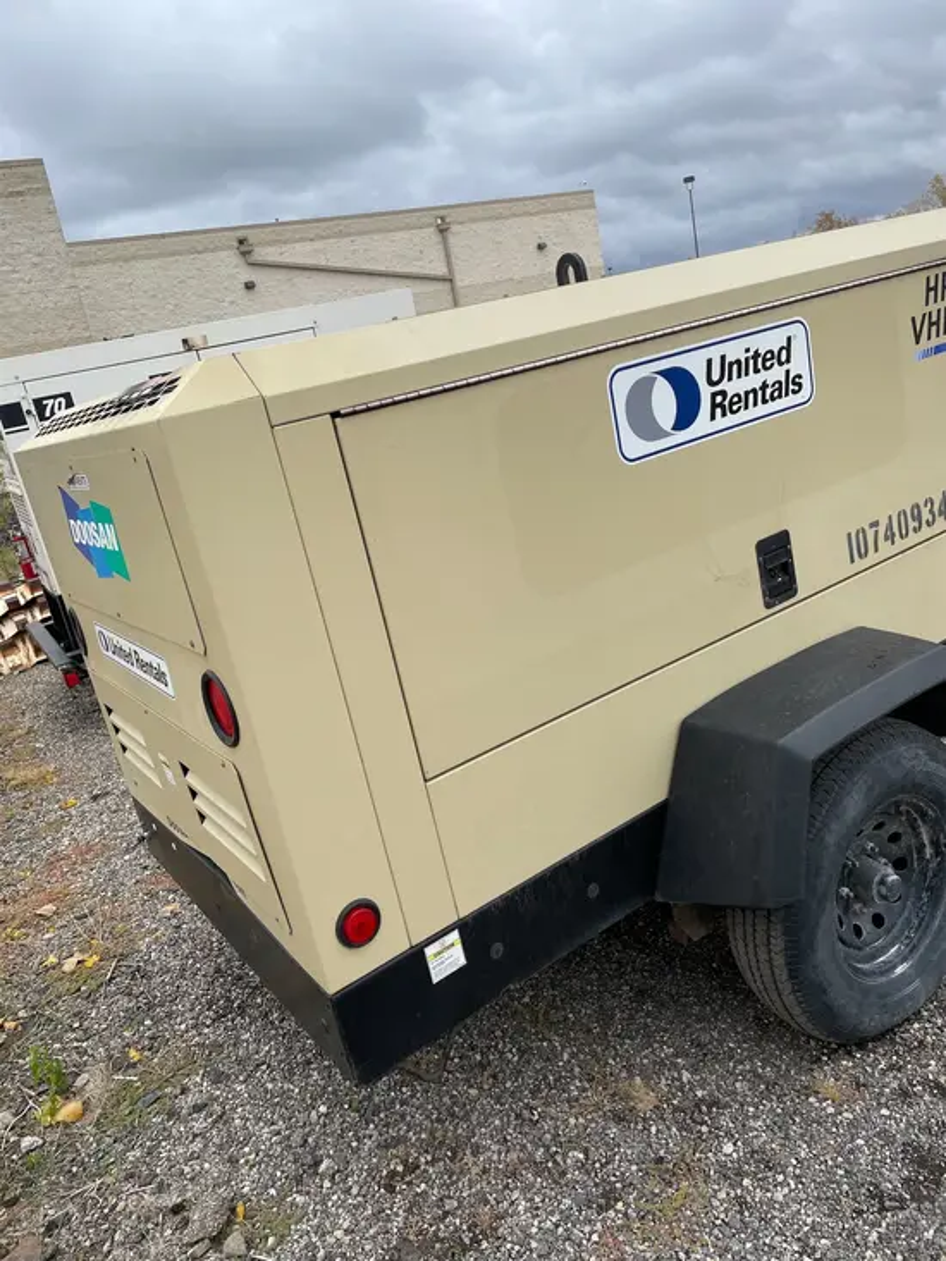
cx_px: 473
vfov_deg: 67.3
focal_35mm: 26
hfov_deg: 53.1
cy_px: 630
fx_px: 947
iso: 32
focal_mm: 4.2
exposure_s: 1/686
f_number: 1.6
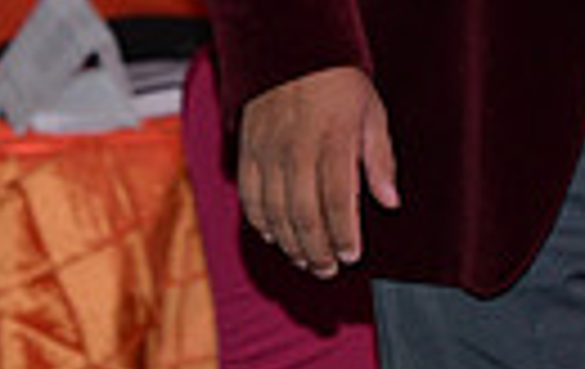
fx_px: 9767
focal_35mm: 611
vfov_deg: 2.2
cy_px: -279
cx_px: 677
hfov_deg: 3.4
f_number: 4
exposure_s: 1/250
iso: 1000
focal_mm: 135
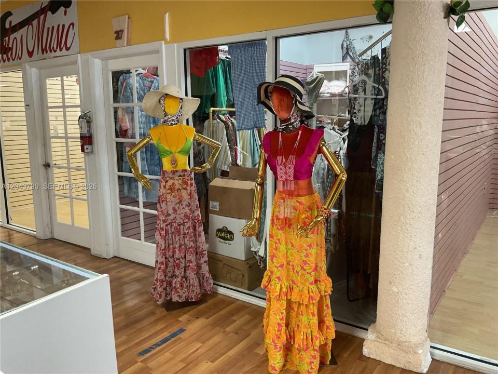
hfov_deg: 61.7
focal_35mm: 29
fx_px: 417
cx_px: 249
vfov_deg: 48.2
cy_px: 187
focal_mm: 3
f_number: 1.8
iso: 160
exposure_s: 1/60
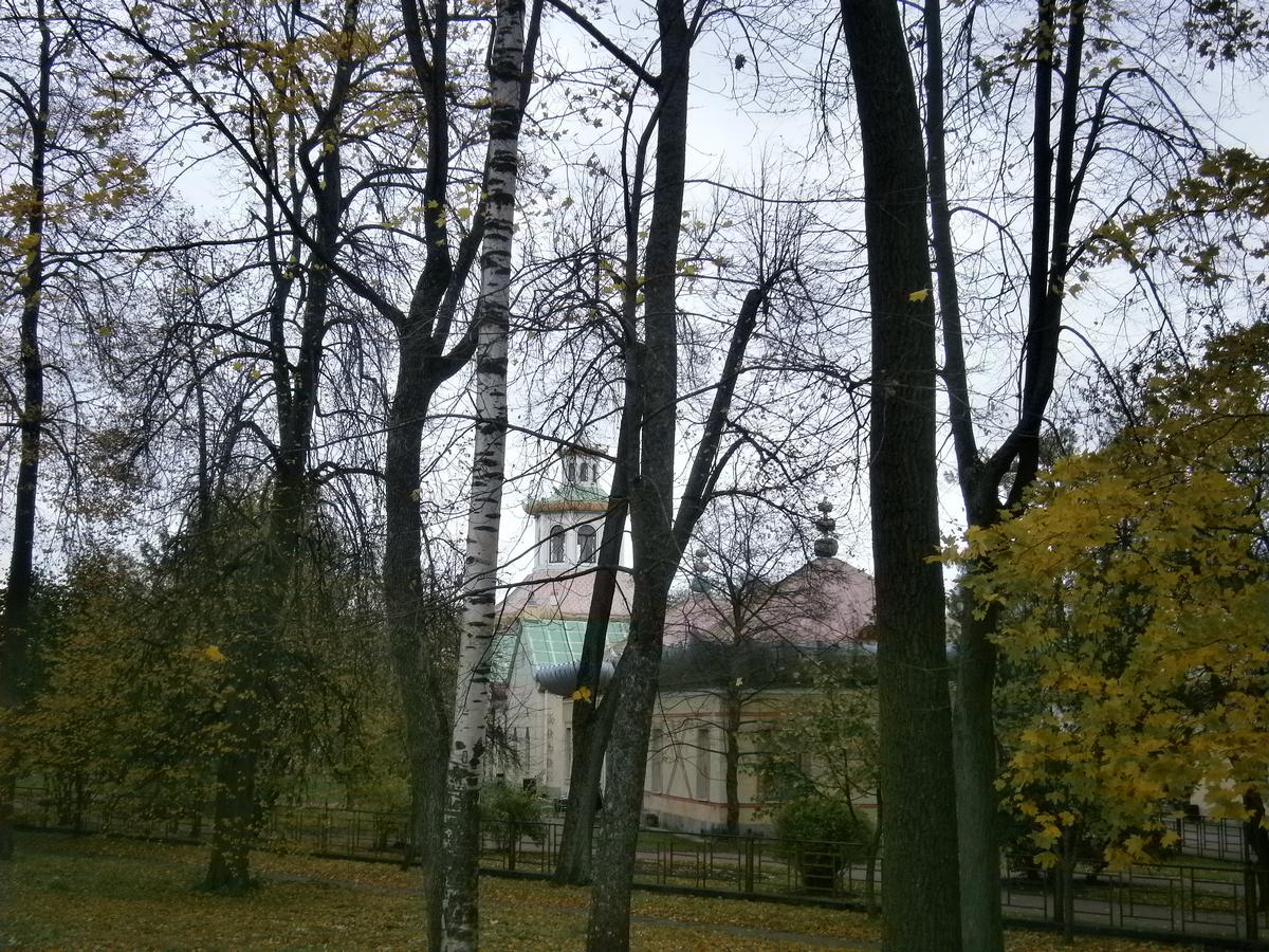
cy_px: 476
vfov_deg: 30.9
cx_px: 634
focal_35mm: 47
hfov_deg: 40.4
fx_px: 1723
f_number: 3.4
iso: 80
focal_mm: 8.3
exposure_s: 1/80
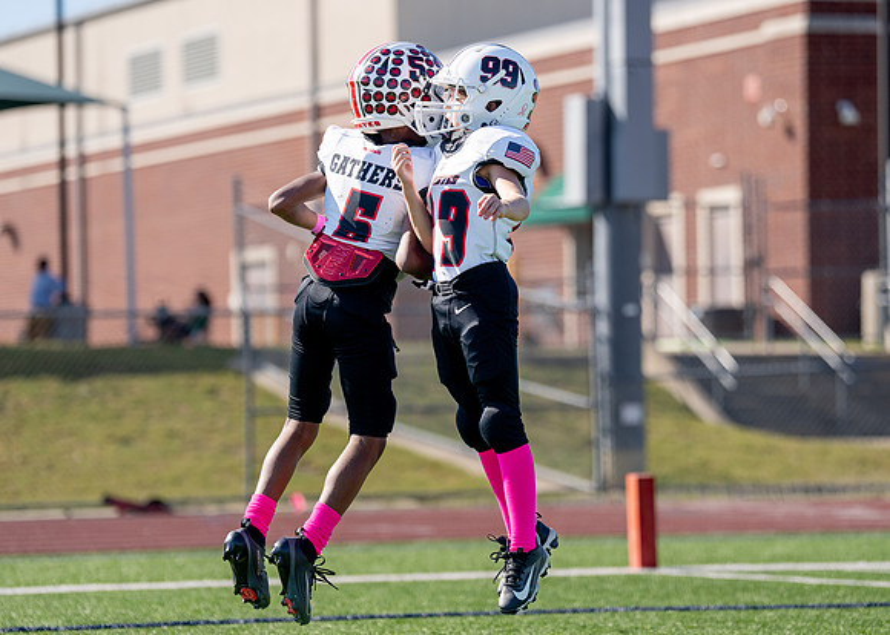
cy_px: 327
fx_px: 4183
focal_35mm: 166
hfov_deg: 12.1
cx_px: 461
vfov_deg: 8.7
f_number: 2.8
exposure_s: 1/6400
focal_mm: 129
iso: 320
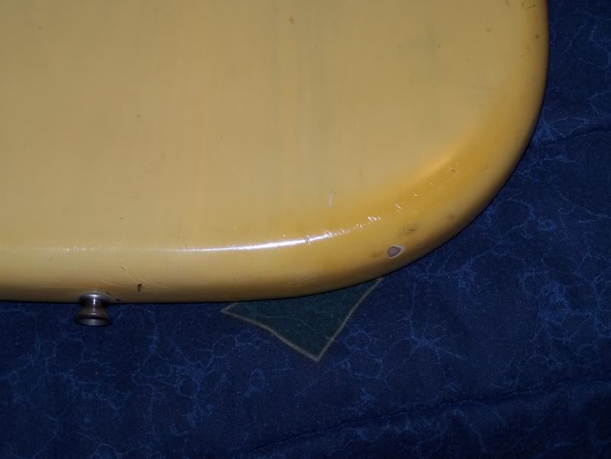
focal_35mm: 82
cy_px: 230
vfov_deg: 18.0
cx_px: 306
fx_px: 1447
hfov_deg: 23.8
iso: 80
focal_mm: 13.7
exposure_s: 1/90
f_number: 3.2
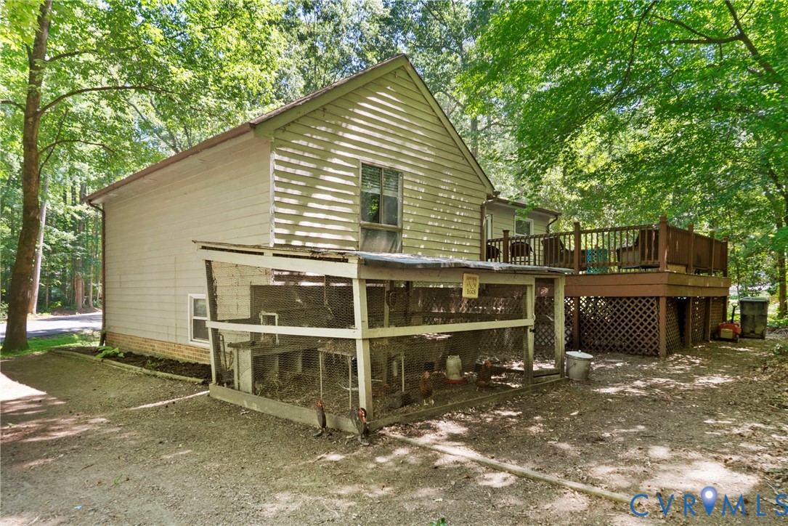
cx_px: 394
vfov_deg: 56.2
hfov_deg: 77.3
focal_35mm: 22
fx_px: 493
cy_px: 263
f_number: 8
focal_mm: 22.5
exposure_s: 1/3
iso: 100
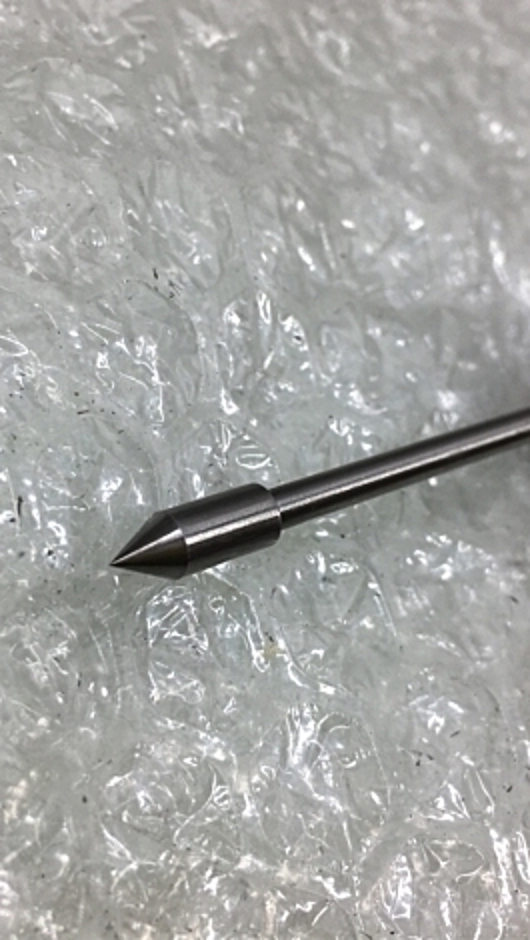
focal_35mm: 43
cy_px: 462
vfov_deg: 47.3
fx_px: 1072
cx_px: 244
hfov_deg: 27.8
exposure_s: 1/120
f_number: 2.2
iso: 25
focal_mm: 4.15
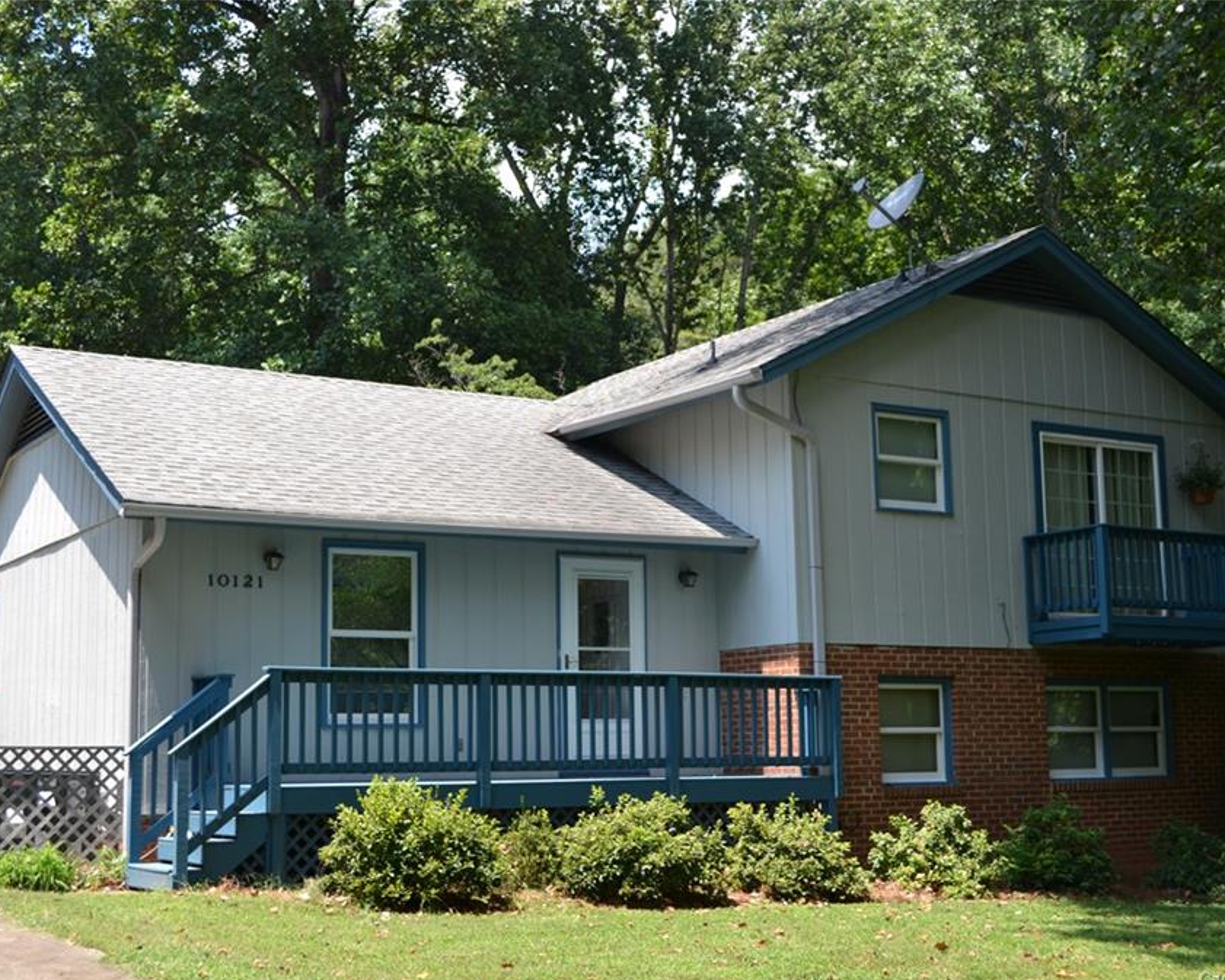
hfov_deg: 38.8
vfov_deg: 31.5
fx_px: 1740
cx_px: 610
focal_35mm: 48
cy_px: 495
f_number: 6.3
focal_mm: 28
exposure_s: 1/160
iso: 100
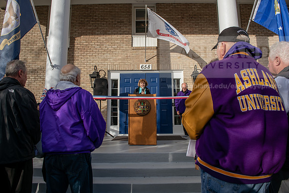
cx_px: 144
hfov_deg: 73.7
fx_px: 193
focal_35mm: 24
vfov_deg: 53.2
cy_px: 96
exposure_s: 1/500
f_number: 5.6
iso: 125
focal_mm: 24
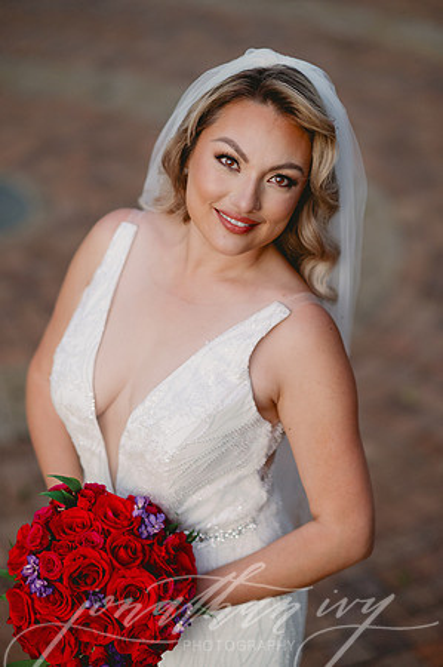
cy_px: 334
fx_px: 1572
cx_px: 222
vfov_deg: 23.9
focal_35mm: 85
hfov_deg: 16.0
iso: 1000
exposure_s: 1/125
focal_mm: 85
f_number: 2
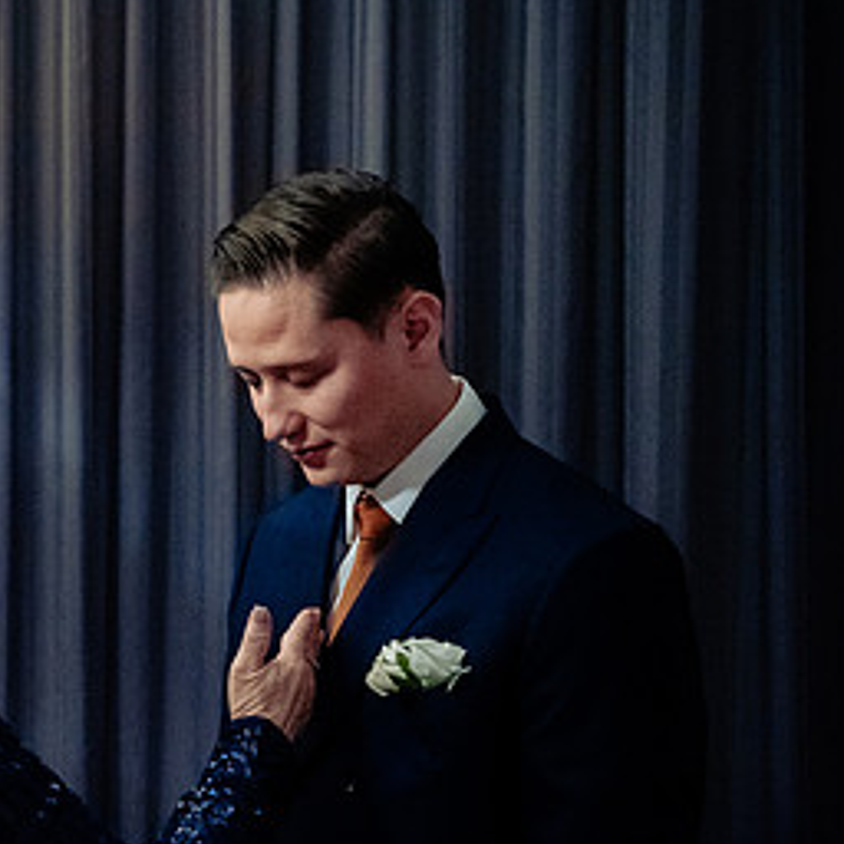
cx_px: -79
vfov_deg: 22.5
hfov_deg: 21.4
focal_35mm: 77
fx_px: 2124
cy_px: 440
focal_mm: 40
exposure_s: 1/160
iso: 6400
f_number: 2.8
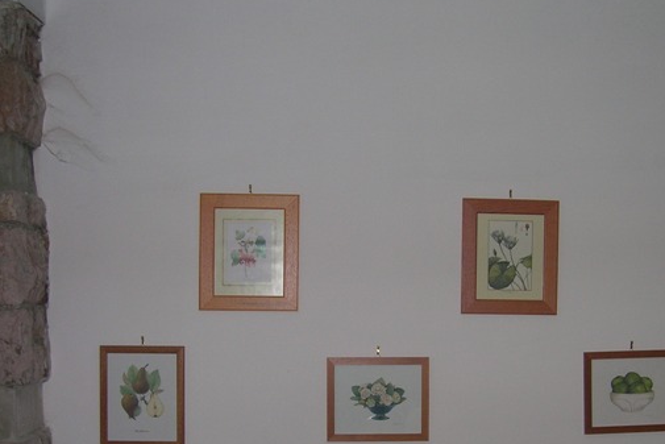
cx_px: 413
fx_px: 1035
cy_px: 304
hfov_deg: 35.4
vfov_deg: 24.1
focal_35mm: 56
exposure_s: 1/60.1
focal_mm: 5.7
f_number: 2.9
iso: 52
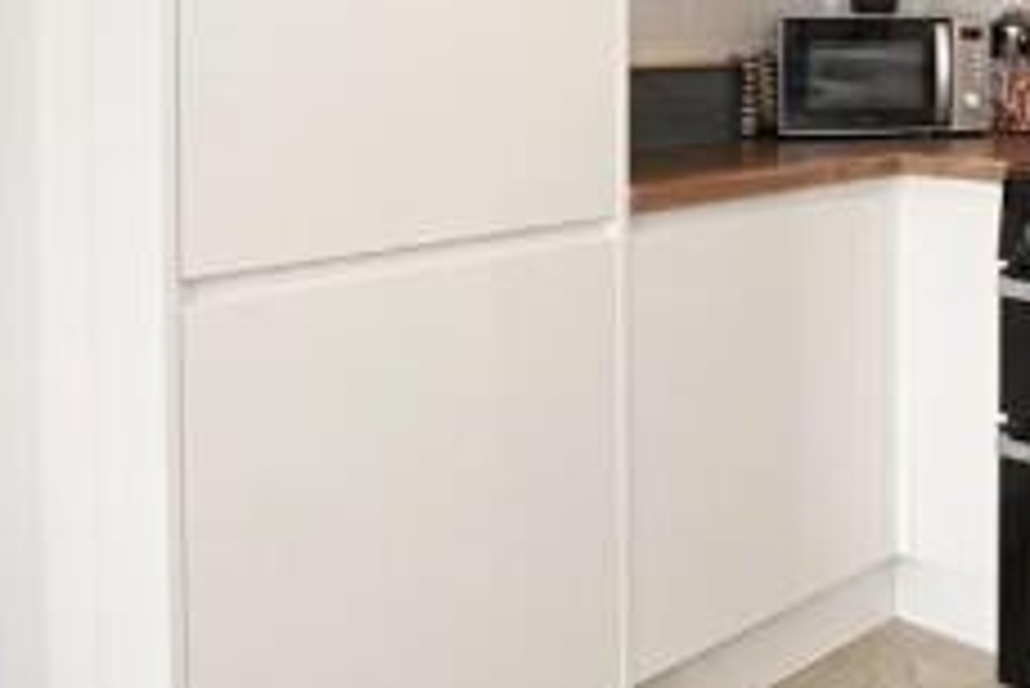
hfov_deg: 39.2
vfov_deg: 29.7
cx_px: 1066
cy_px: 47
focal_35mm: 43
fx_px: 1231
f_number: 5
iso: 2500
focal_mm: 10
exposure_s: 1/200
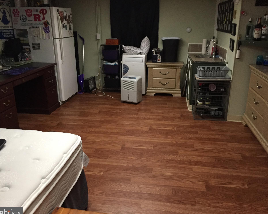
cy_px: 109
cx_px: 134
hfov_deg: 57.2
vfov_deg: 47.1
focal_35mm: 31
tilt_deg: -20.0
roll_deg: +1.0
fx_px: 246
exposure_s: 1/24
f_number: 2.2
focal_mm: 4.15
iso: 250
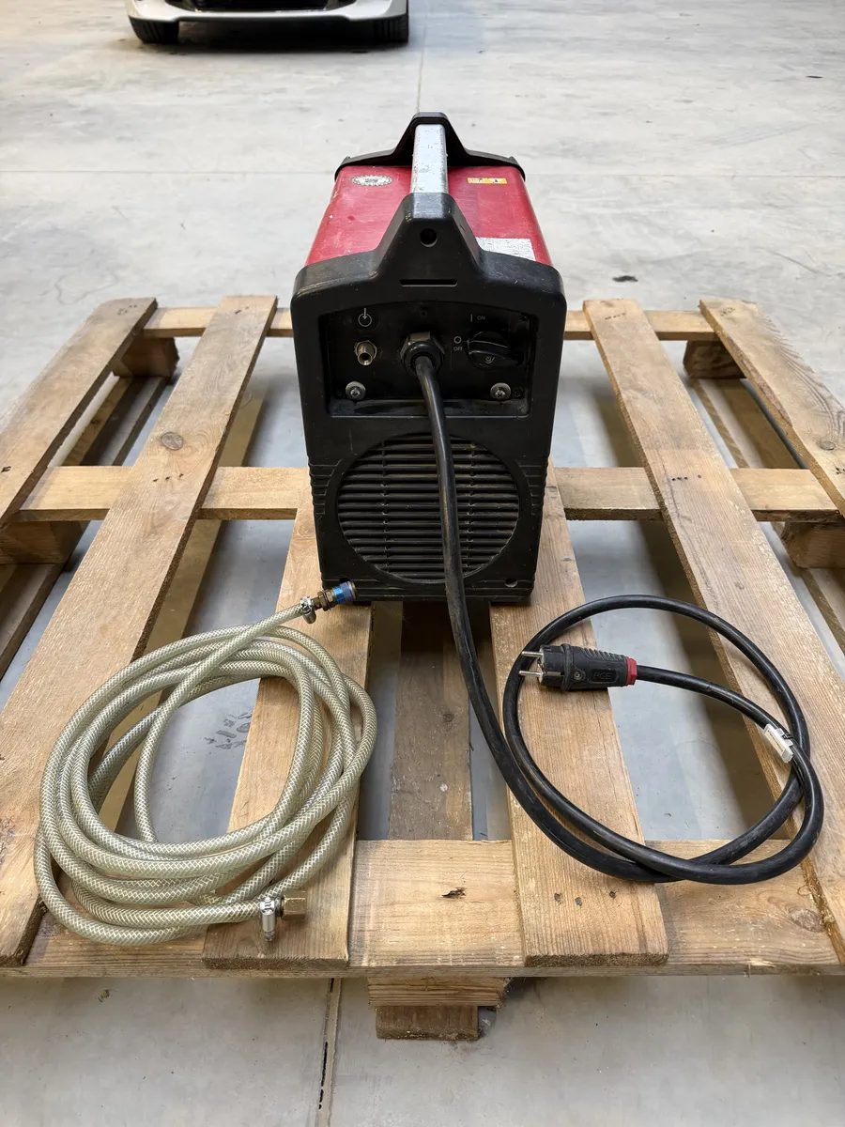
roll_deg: -1.3
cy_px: 564
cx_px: 422
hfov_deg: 56.8
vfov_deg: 71.6
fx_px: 781
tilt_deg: -38.8
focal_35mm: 24
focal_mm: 6.76
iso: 160
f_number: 1.78
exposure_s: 1/50
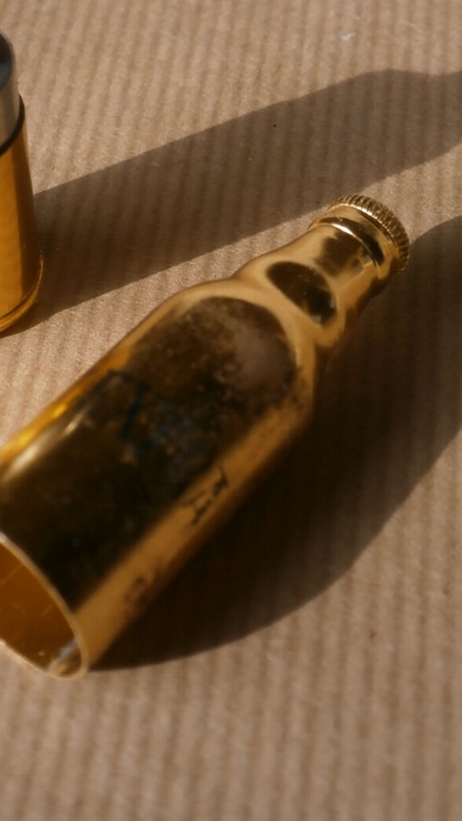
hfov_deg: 18.4
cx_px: 117
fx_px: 1415
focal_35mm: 65
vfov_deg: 32.2
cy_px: 301
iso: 80
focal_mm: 8.3
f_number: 3.4
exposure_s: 1/320
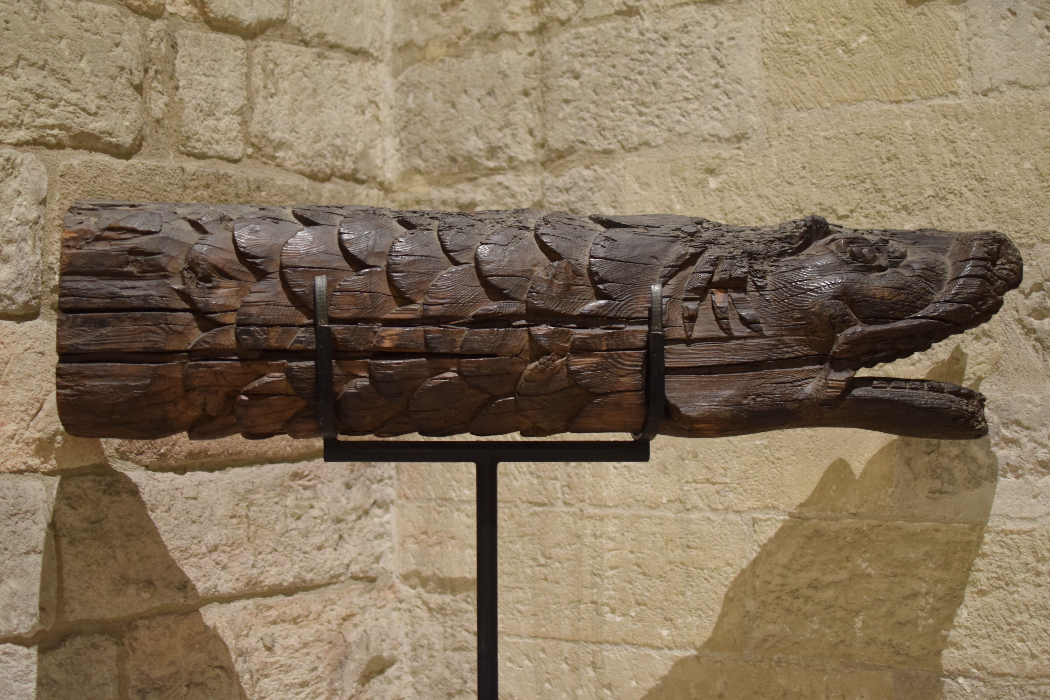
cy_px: 350
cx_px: 525
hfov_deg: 37.9
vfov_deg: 25.8
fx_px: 1531
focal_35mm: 52
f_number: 1.8
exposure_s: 1/30
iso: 1250
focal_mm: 35
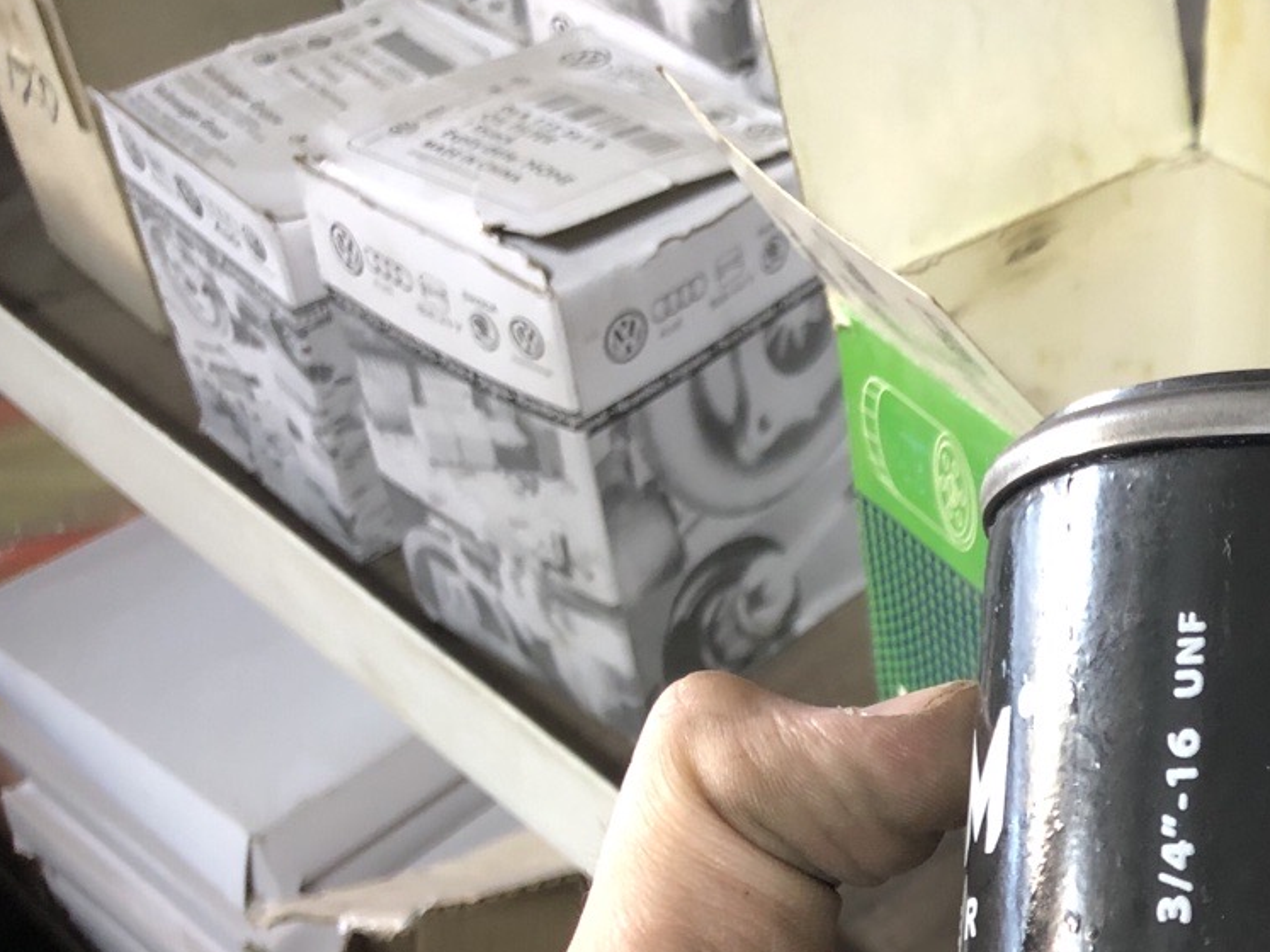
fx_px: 1981
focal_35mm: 54
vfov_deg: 26.6
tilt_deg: -44.1
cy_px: 740
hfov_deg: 33.2
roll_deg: -5.0
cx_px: 1207
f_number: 1.8
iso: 50
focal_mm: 4
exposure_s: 1/15
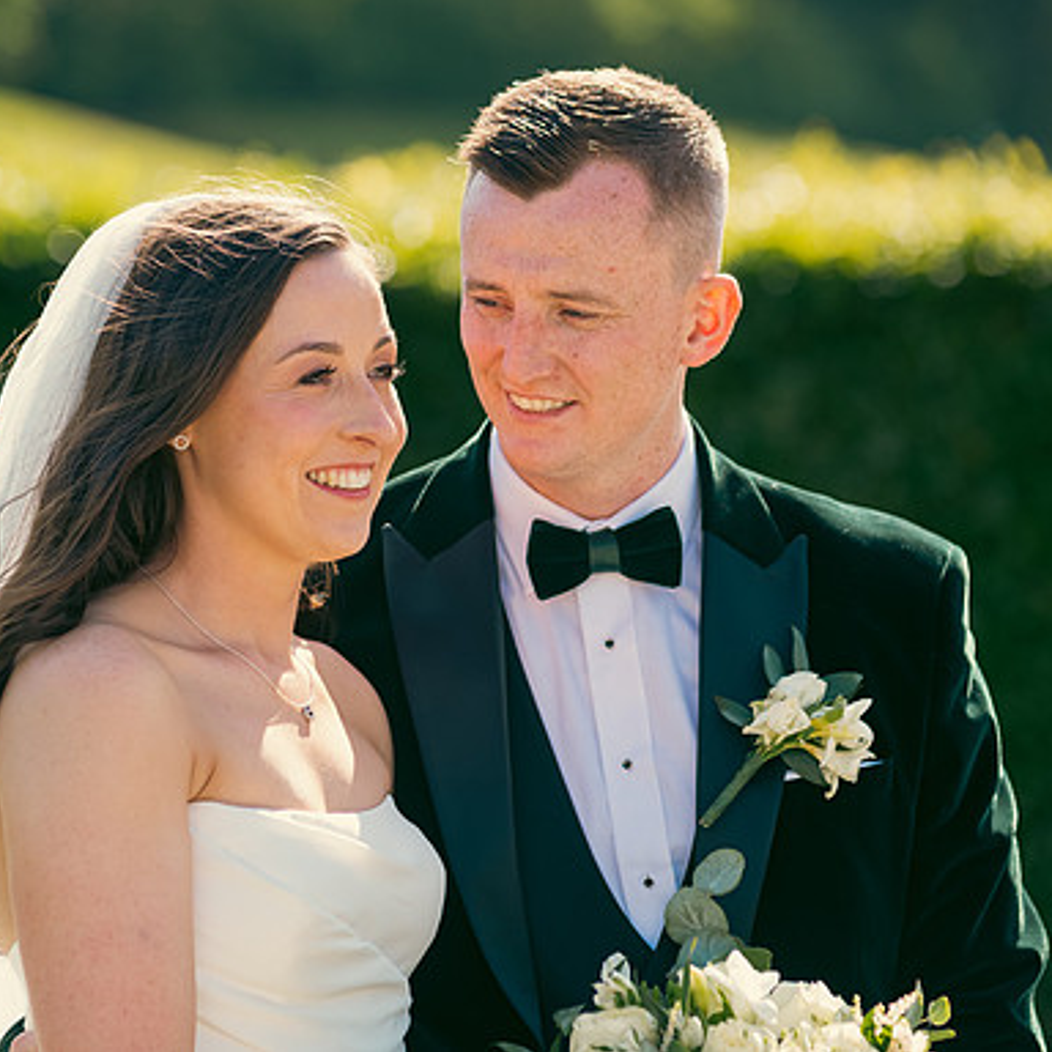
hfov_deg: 9.4
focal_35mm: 186
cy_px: 525
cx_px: 403
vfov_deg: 9.4
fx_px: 6395
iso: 200
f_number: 3.5
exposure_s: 1/640
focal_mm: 145
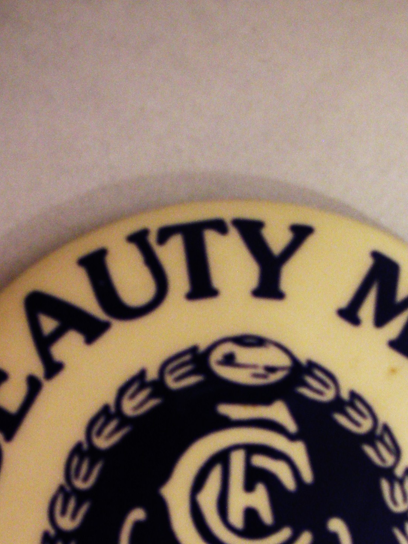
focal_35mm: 68
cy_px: 517
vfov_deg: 27.3
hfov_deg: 21.5
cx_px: 268
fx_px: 1068
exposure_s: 1/2.8
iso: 200
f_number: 3
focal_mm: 5.8
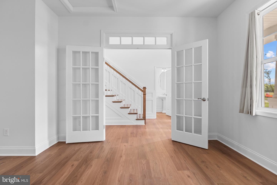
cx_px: 138
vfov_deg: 65.2
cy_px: 92
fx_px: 144
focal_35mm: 19
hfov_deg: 87.7
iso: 200
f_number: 7.1
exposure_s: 1/1.67
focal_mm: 12.5
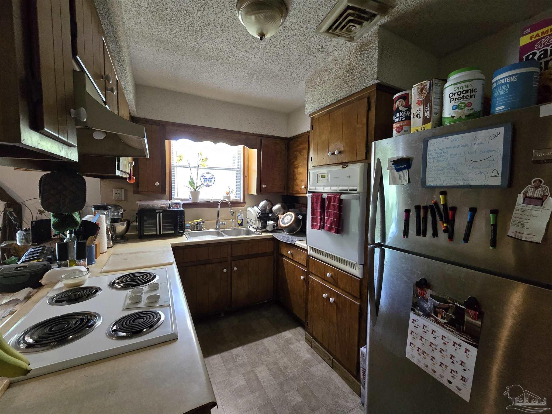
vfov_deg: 89.9
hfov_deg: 106.2
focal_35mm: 13
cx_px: 276
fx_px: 207
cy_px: 207
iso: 800
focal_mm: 2.2
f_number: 2.2
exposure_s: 1/60
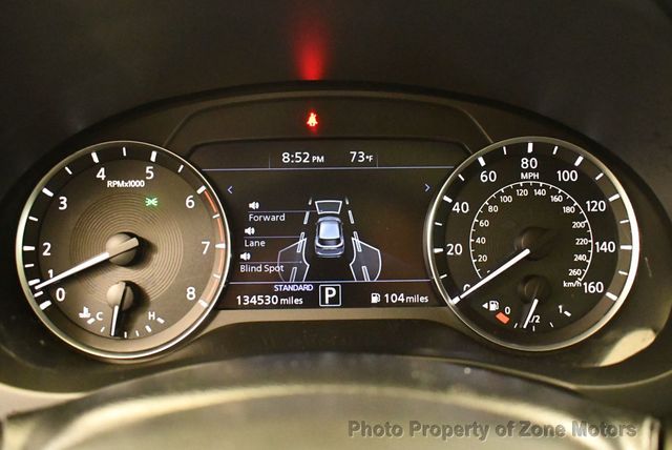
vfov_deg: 36.9
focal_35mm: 36
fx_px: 673
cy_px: 225
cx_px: 336
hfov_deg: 53.1
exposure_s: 1/60
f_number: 3.5
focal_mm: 18
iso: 8000
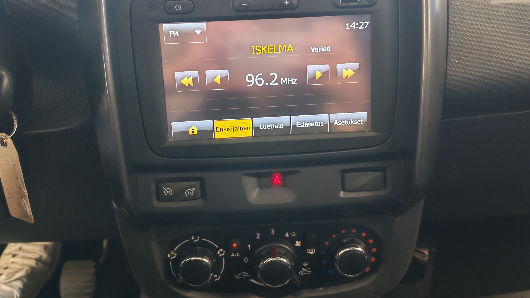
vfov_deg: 33.7
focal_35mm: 35
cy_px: 131
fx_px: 492
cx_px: 264
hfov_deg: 56.6
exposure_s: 1/33
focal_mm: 6.12
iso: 1600
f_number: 1.9
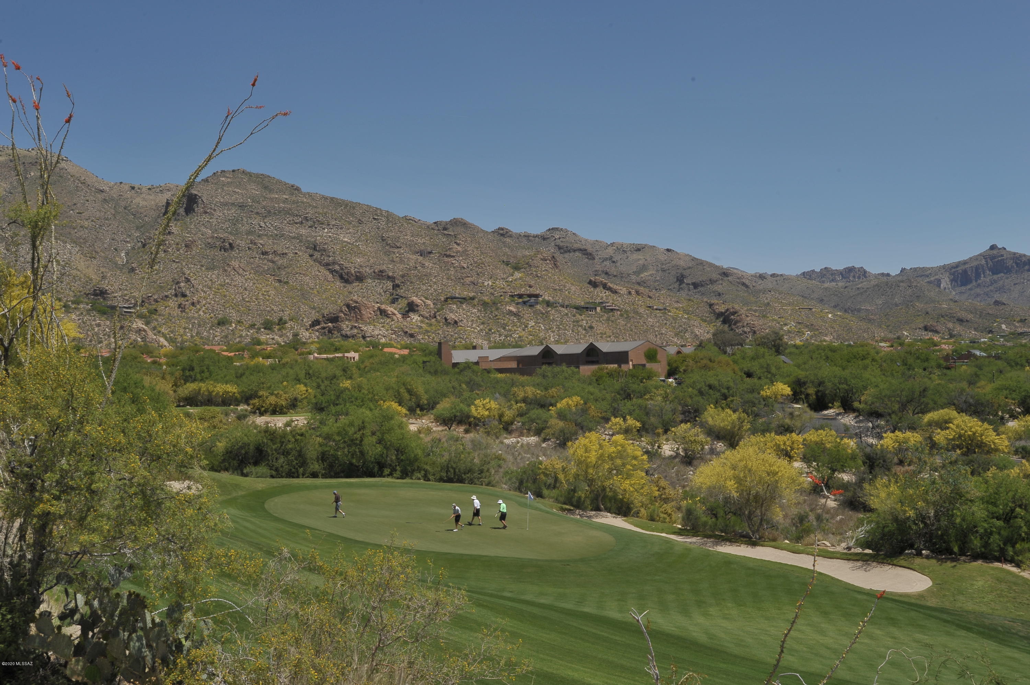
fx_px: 1001
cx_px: 515
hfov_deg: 54.5
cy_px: 342
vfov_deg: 37.8
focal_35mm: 35
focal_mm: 35
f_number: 16
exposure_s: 1/320
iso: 250
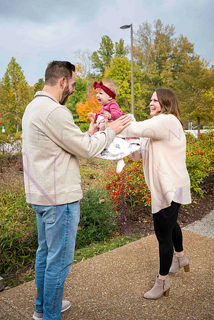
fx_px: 321
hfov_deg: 36.9
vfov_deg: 53.1
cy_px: 160
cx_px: 107
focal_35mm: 36
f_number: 5.6
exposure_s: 1/500
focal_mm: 36
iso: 400
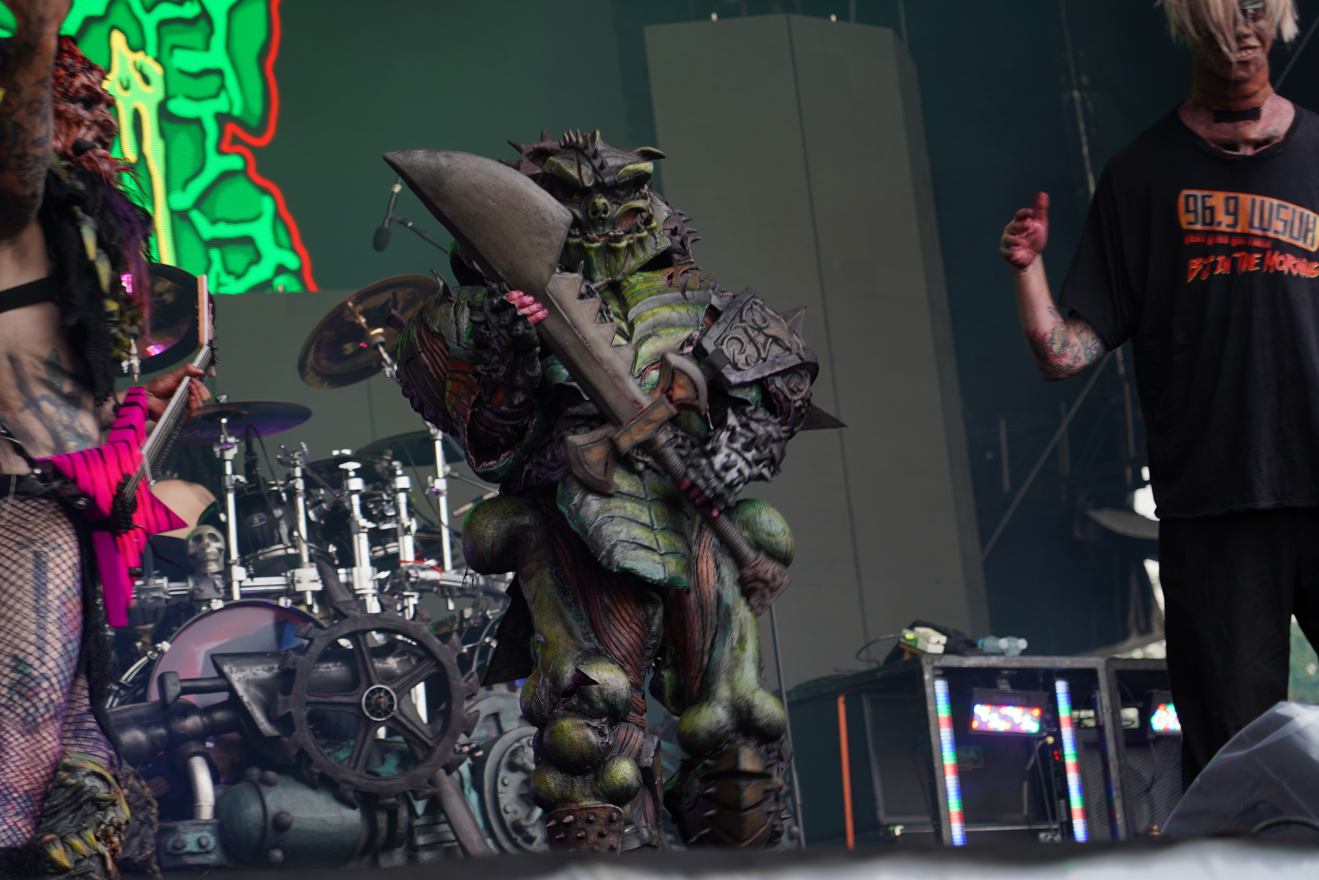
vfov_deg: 13.0
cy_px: 440
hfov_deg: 19.5
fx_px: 3847
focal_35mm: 105
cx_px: 660
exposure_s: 1/125
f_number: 4
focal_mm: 105
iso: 200
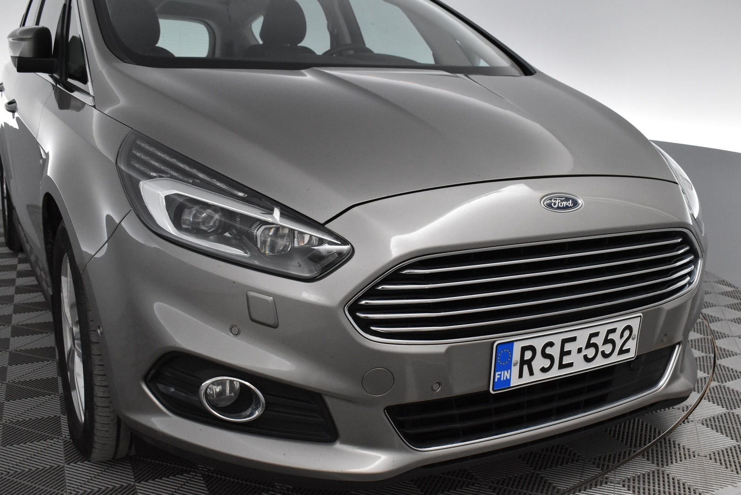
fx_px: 741
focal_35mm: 36
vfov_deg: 36.9
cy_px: 248
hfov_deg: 53.1
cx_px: 370
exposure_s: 1/160
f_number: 6.3
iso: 3200
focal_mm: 24
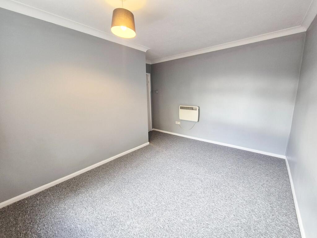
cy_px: 119
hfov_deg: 106.2
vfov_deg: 89.9
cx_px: 158
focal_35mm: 13
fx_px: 119
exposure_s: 1/50
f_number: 2.2
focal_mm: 2.2
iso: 200
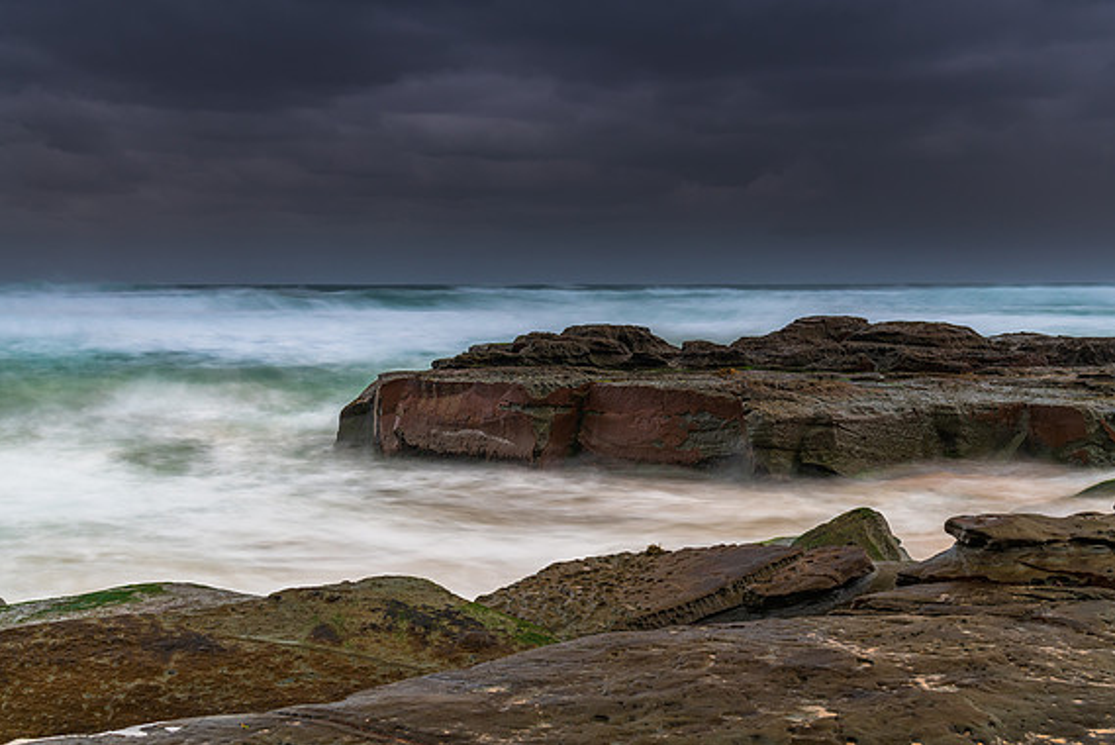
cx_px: 553
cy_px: 372
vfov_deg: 27.6
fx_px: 1518
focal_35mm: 49
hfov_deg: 40.3
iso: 160
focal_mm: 48
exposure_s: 5
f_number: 7.1
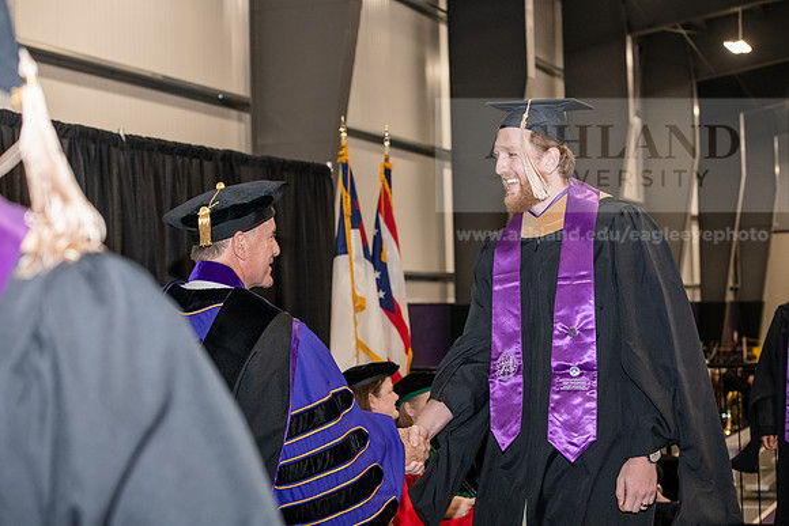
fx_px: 1534
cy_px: 263
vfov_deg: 19.5
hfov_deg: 28.8
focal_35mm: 70
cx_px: 394
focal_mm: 70
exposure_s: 1/200
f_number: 5.6
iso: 2500
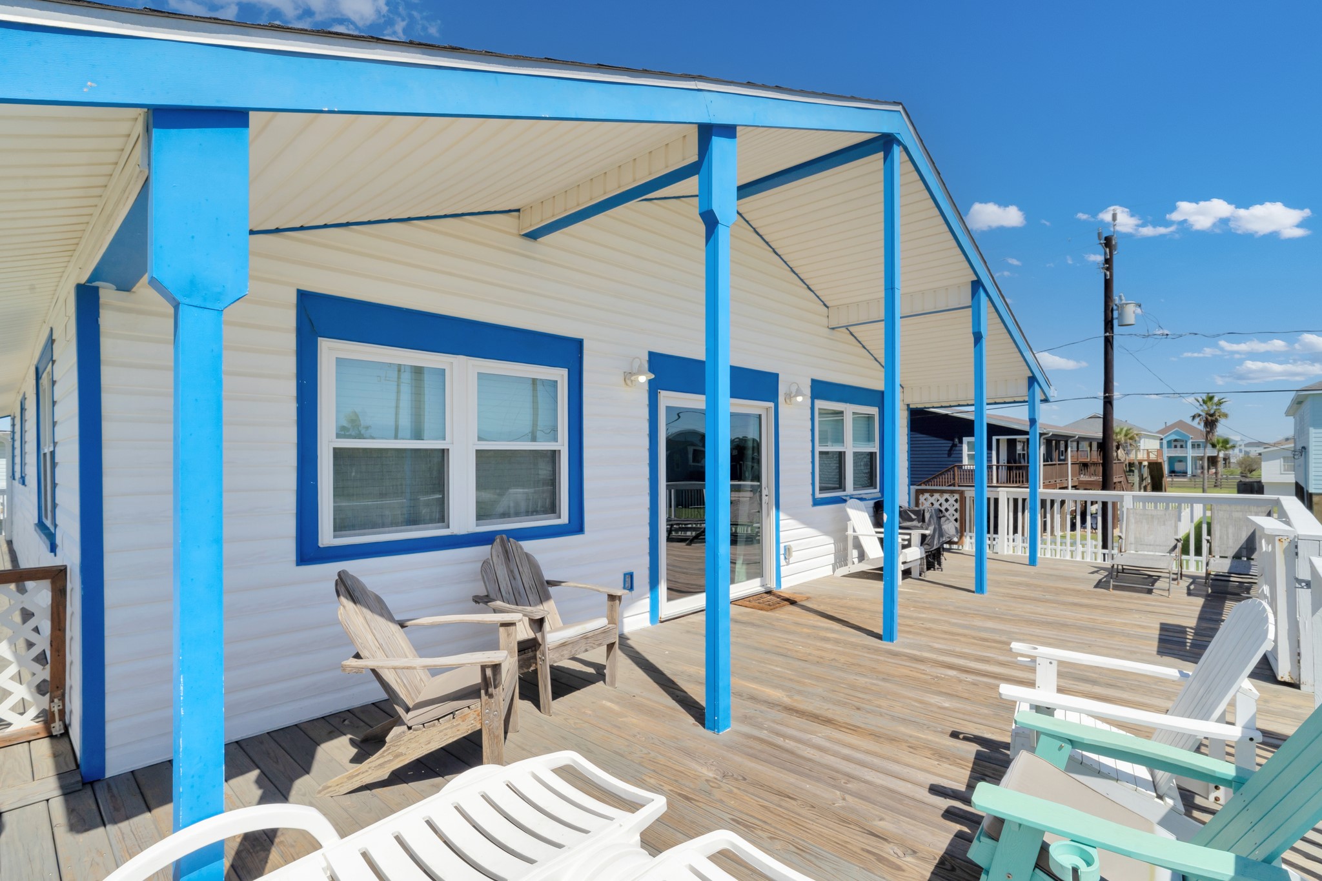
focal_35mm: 16
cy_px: 440
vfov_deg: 73.7
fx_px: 587
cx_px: 661
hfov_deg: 96.7
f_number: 11
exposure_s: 1/500
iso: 200
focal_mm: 16
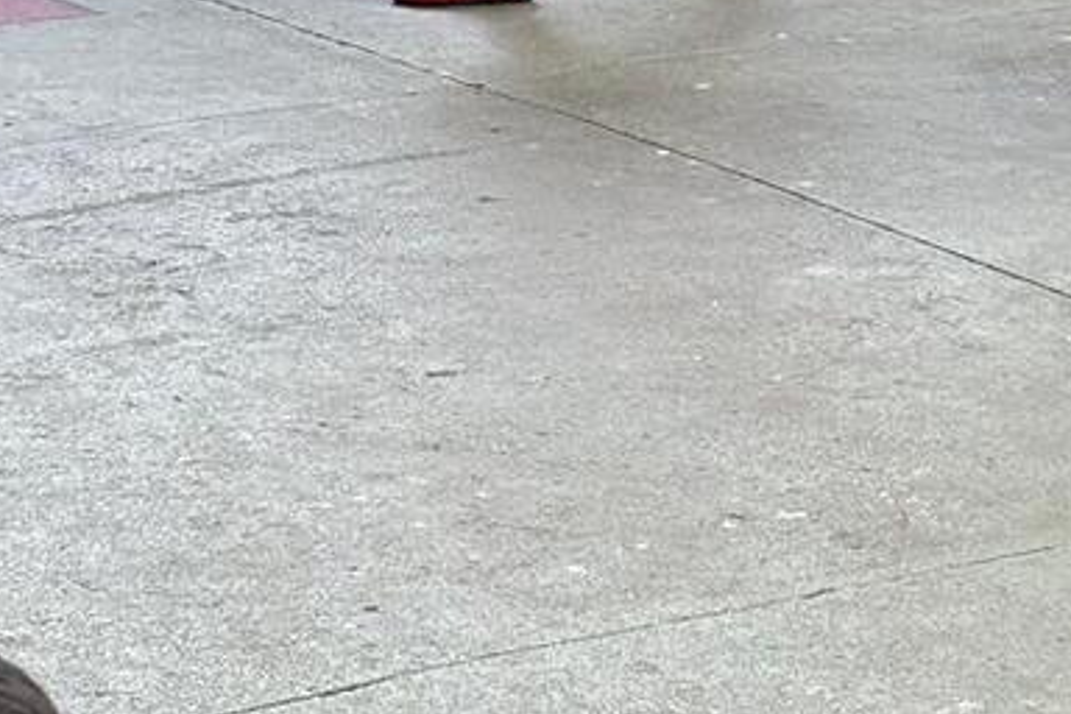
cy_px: -432
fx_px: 5027
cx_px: 692
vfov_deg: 7.9
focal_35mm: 169
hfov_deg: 12.1
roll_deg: +0.3
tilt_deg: -5.7
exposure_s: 1/120
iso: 50
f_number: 1.6
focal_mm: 5.96
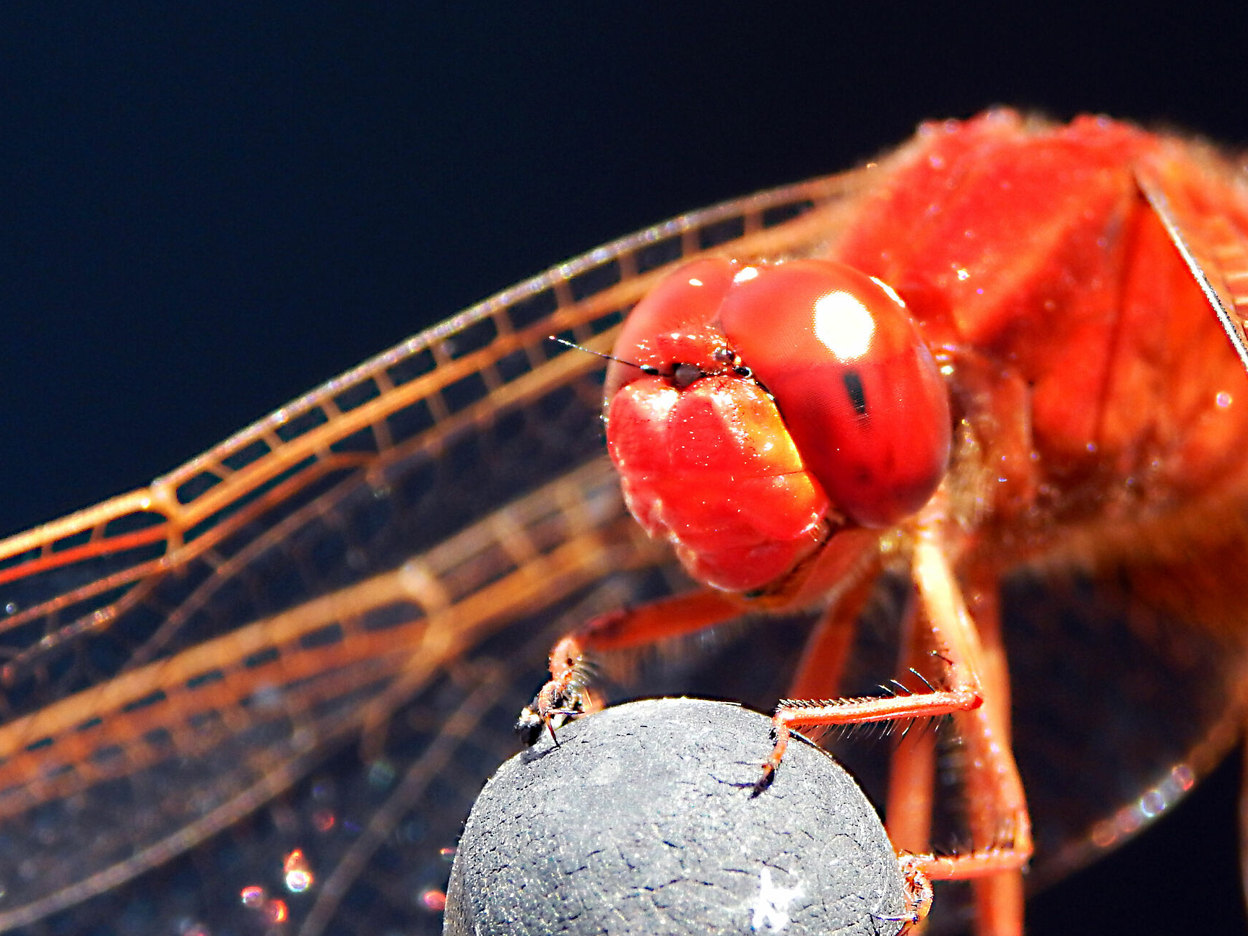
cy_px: 612
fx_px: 12618
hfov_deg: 5.7
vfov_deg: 4.2
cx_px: 754
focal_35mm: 350
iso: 320
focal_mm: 44.9
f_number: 5.6
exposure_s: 1/250
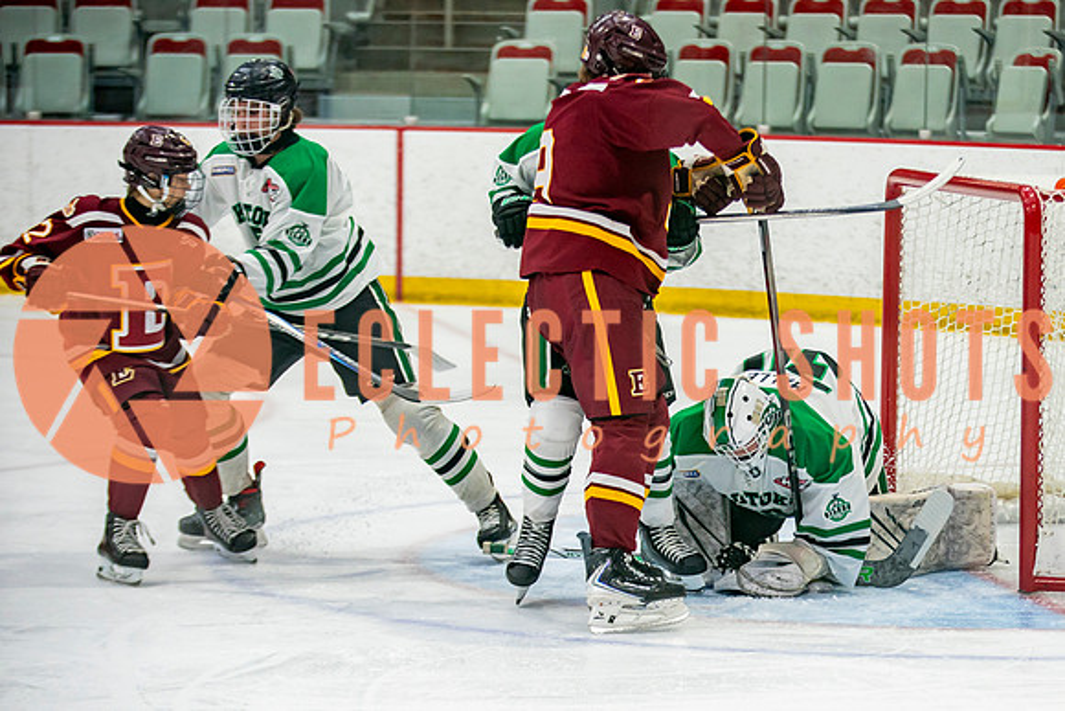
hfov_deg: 12.9
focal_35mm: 158
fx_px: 4677
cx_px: 799
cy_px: 523
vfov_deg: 8.7
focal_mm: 105
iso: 800
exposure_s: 1/640
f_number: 2.8
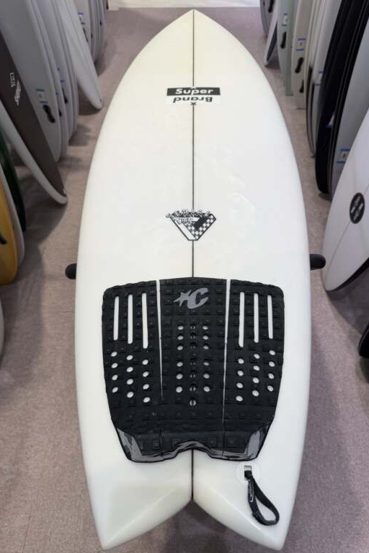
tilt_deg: -50.3
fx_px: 400
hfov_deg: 49.5
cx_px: 196
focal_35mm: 26
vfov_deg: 69.4
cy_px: 282
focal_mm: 6.76
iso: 64
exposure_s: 1/177
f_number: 1.78
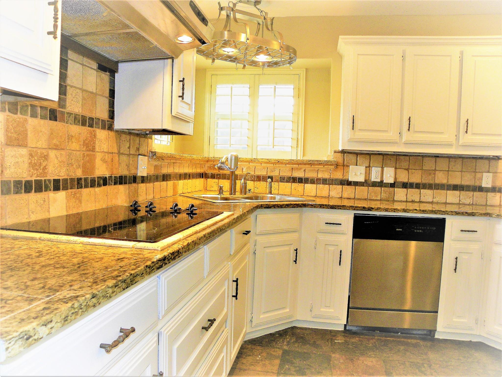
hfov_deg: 67.3
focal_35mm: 26
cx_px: 251
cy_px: 188
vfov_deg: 53.1
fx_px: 377
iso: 156
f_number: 2.8
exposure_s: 1/67.3
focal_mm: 4.6
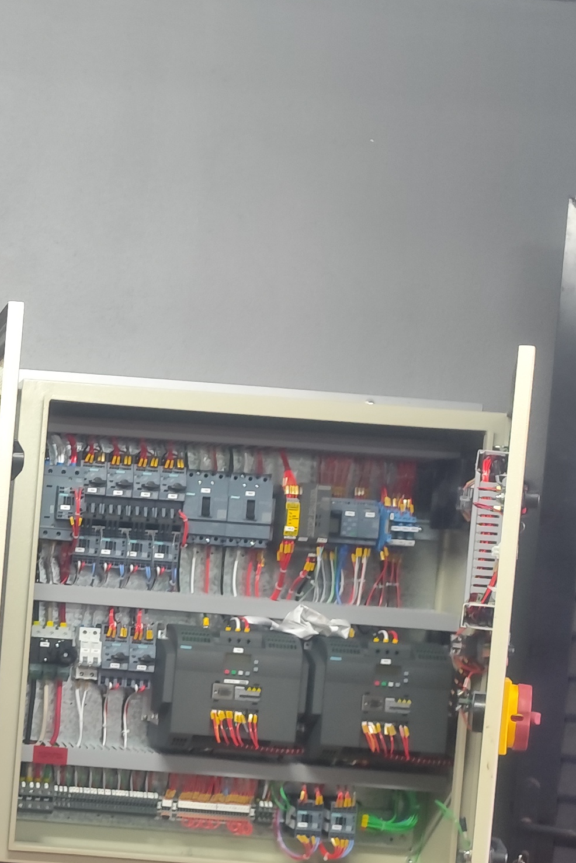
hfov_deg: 18.8
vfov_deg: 30.2
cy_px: 606
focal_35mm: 66
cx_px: -215
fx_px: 1584
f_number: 1.65
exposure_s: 1/60
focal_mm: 6.14
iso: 1600
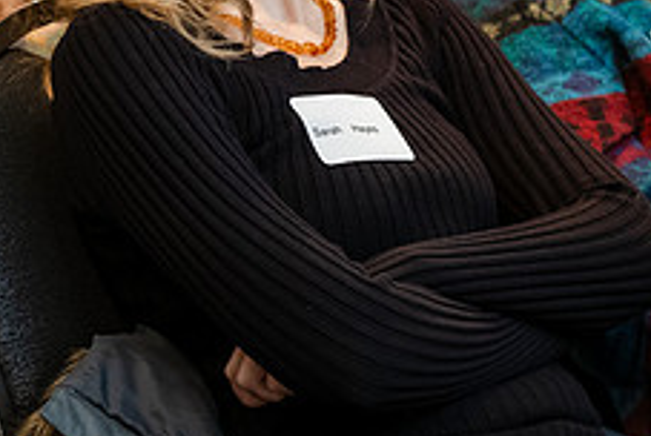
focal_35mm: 250
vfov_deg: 5.5
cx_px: 336
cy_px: -24
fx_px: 4527
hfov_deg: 8.2
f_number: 3.2
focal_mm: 98
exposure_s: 1/200
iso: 2000
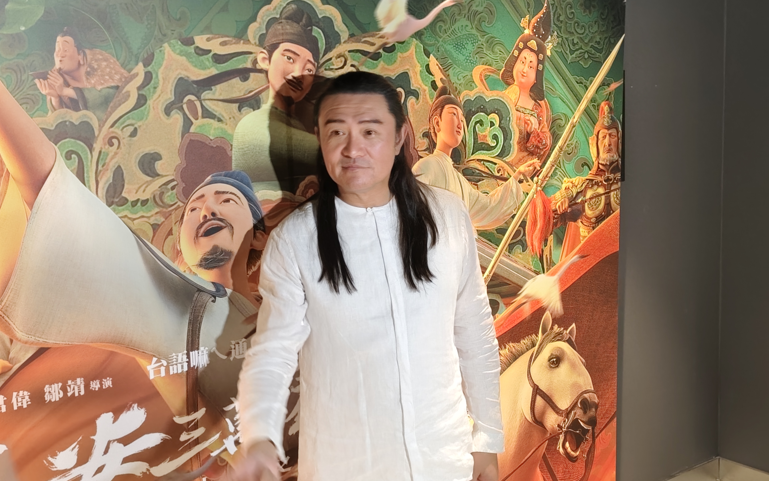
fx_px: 922
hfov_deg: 45.3
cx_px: 380
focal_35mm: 44
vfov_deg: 29.2
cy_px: 234
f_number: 1.65
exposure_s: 1/30
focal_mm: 6.19
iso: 1600
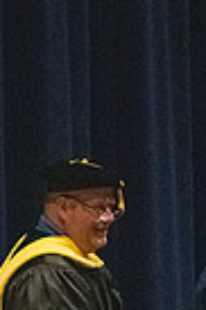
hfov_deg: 2.2
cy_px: 423
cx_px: 103
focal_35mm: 614
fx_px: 5283
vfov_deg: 3.4
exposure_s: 1/400
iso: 10000
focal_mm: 125
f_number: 3.2
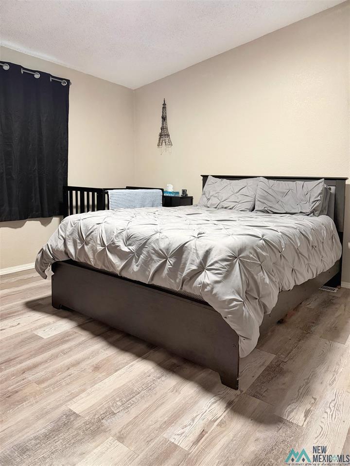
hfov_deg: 56.8
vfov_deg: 71.6
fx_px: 324
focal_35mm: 24
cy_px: 233
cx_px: 175
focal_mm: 6.76
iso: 500
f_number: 1.78
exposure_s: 1/60
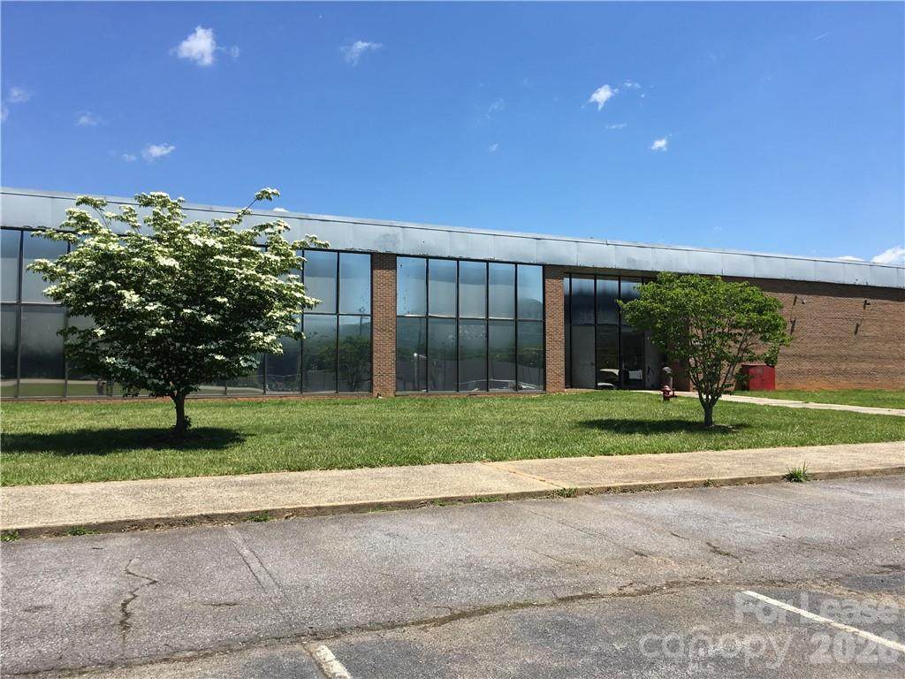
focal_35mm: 29
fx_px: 758
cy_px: 340
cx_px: 452
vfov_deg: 48.2
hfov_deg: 61.7
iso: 25
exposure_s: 1/1304
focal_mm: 4.15
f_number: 2.2
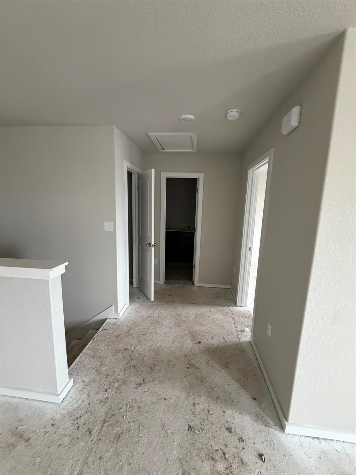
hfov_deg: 85.7
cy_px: 238
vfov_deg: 102.1
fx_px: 192
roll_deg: -2.3
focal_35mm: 14
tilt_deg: -8.9
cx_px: 178
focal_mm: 2.22
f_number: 2.2
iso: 400
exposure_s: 1/60
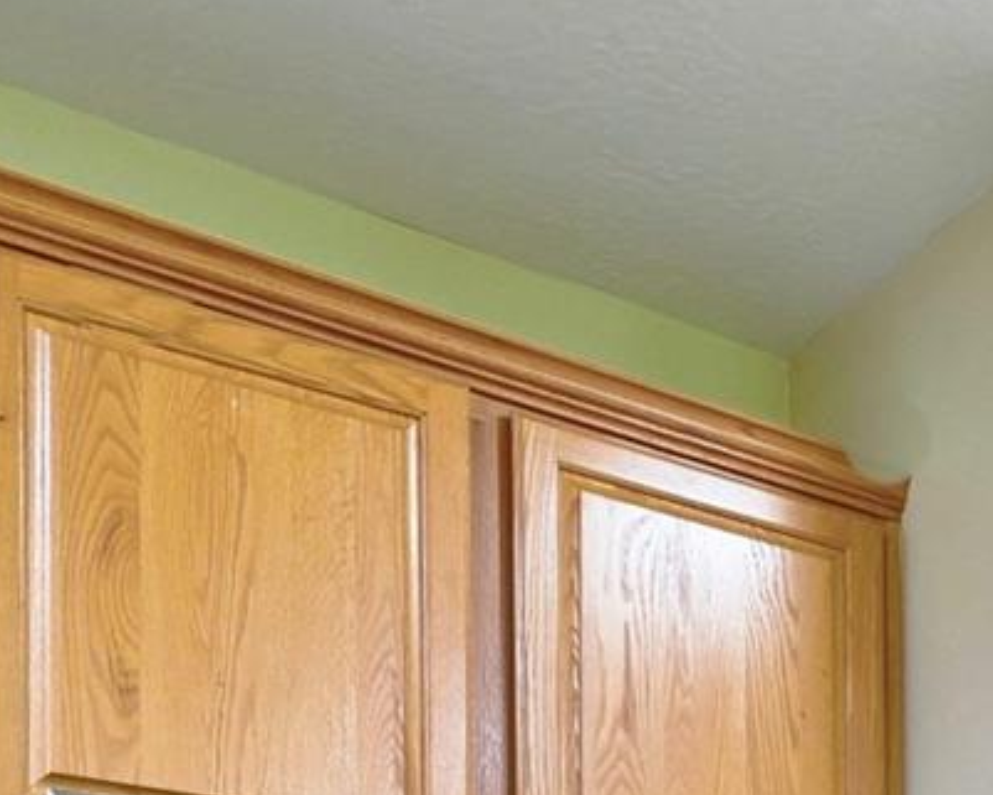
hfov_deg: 23.4
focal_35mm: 67
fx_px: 1970
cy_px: 1345
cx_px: 1436
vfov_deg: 18.7
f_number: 8
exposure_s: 1/5
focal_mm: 14
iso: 400
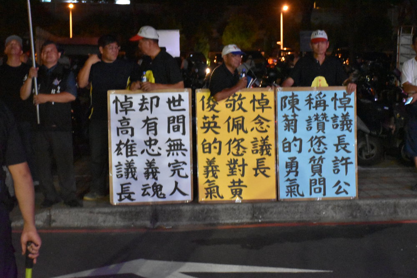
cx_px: 208
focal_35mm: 78
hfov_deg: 26.0
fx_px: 903
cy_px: 139
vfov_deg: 17.5
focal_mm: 52
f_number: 4.8
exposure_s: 1/60
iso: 12800
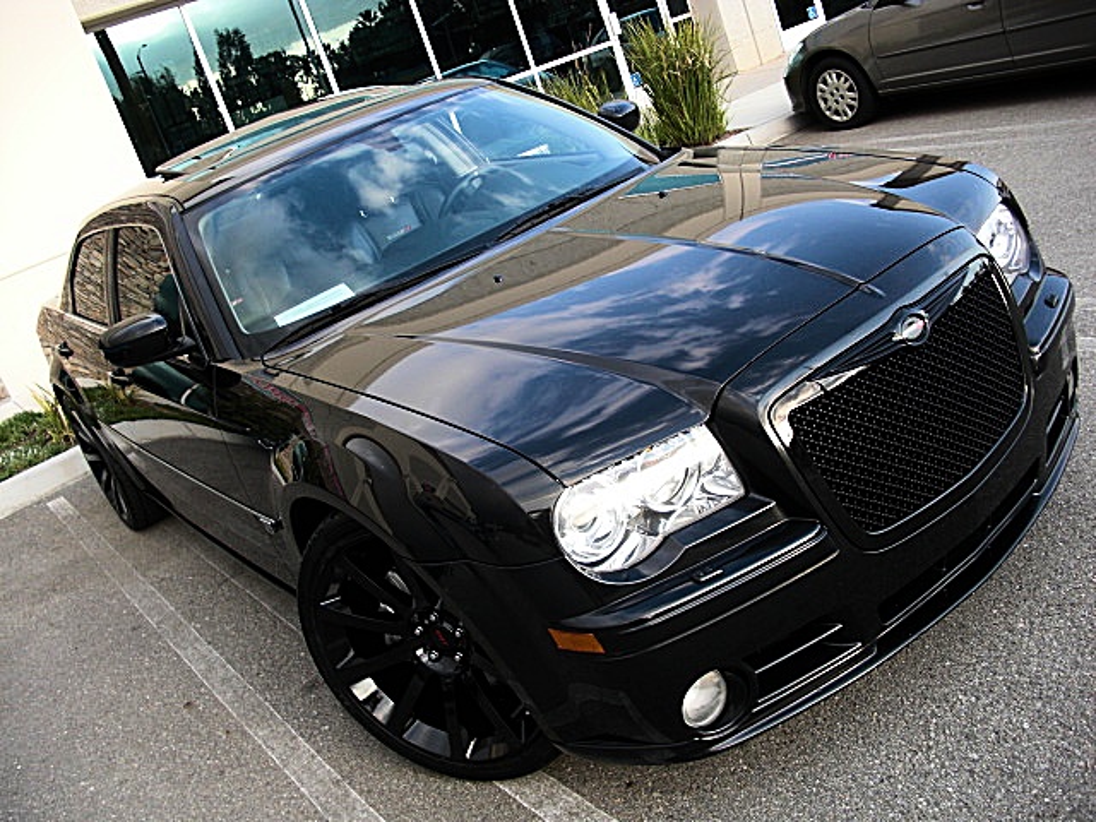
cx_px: 548
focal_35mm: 36
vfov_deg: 39.7
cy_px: 411
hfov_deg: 51.4
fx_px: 1140
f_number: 2.8
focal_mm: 6.3
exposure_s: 1/80
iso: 50
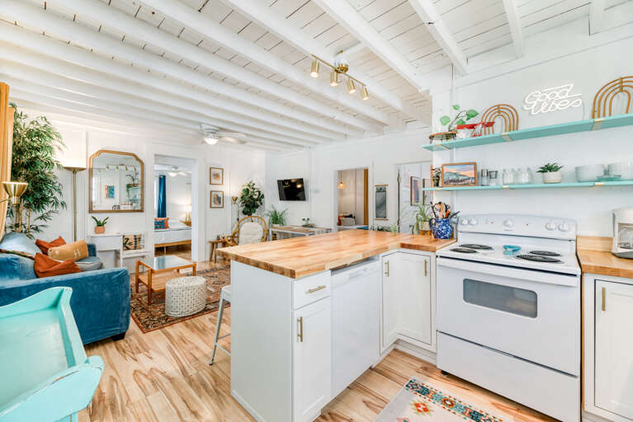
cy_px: 211
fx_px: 246
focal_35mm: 14
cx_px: 316
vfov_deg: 81.3
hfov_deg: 104.2
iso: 250
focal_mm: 14
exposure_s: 1/200
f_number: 9
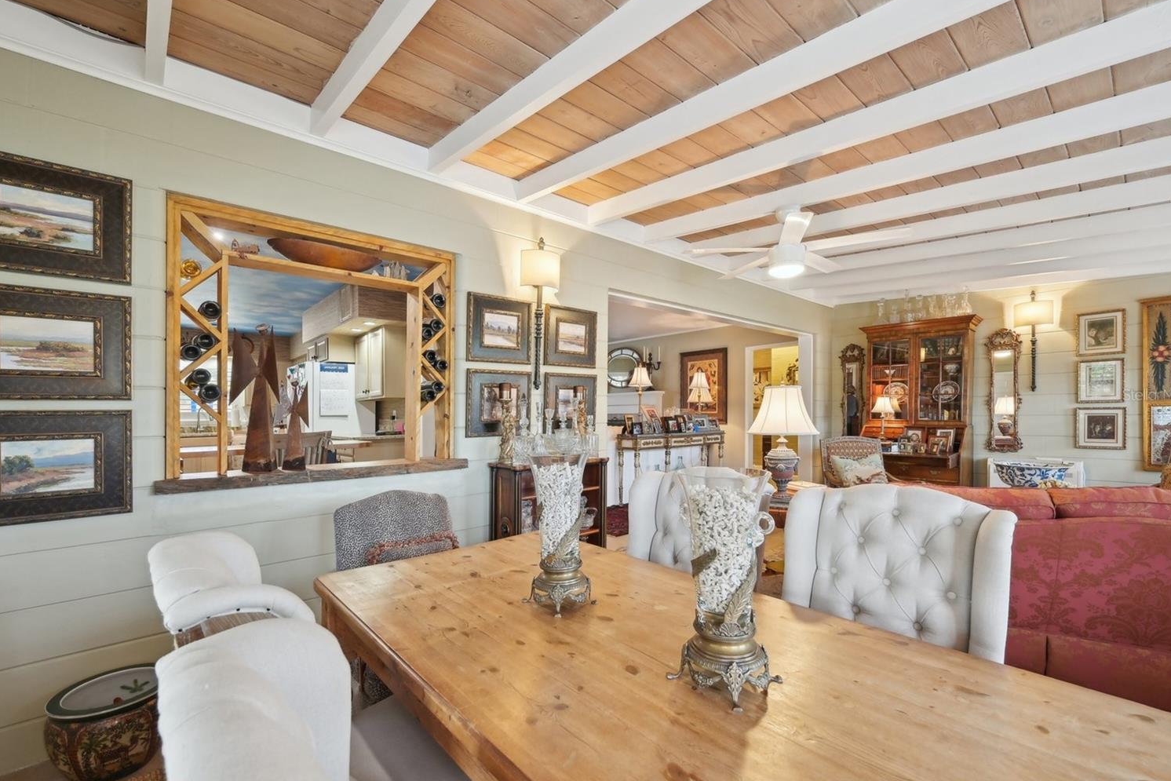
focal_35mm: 15
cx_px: 564
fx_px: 488
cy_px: 394
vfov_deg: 77.3
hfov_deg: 100.3
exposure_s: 1/8
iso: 400
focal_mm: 14
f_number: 8
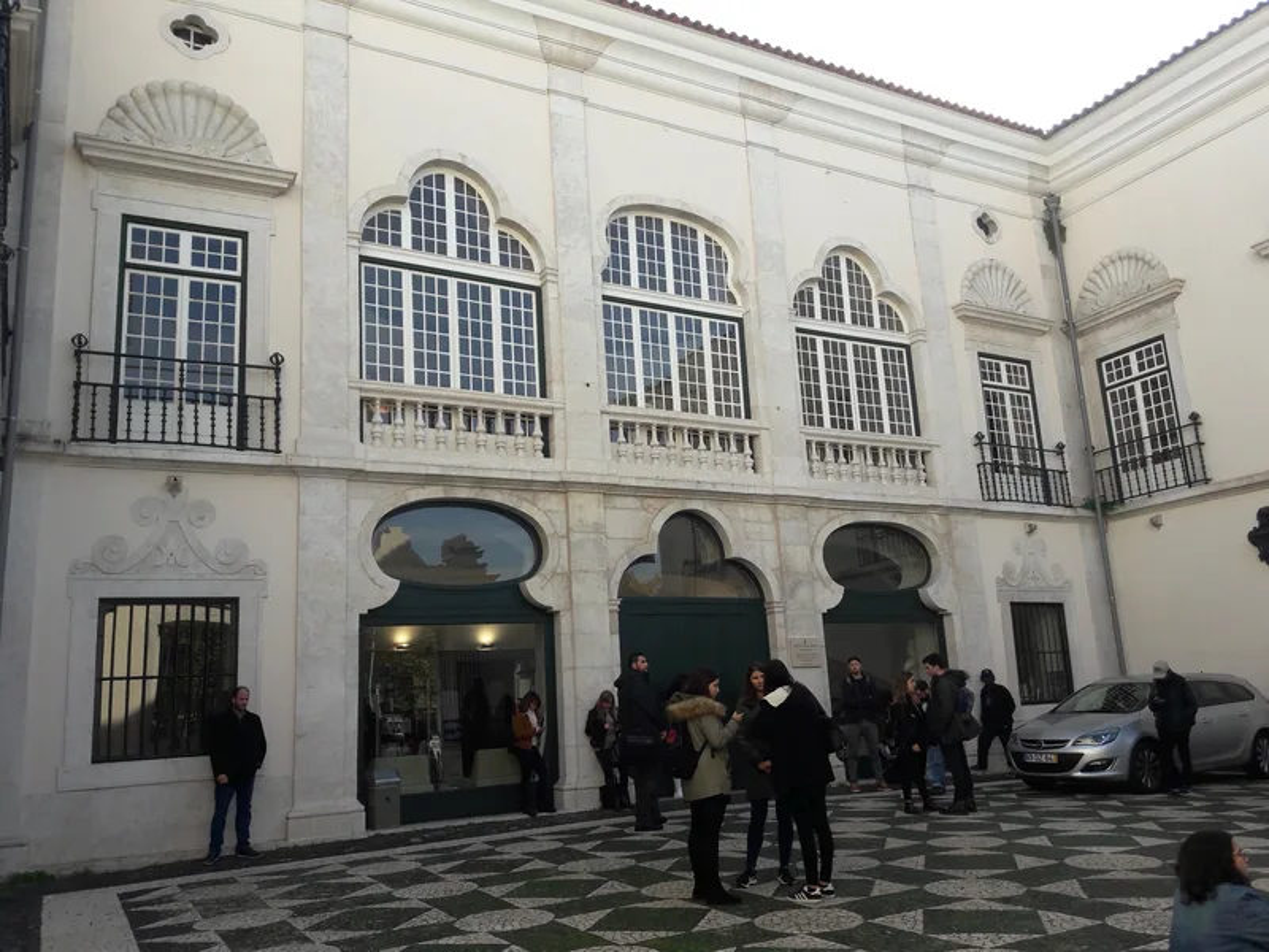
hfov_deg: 63.4
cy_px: 476
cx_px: 634
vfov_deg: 49.7
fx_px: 1026
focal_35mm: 28
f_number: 1.9
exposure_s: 1/555
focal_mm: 3.7
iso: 40
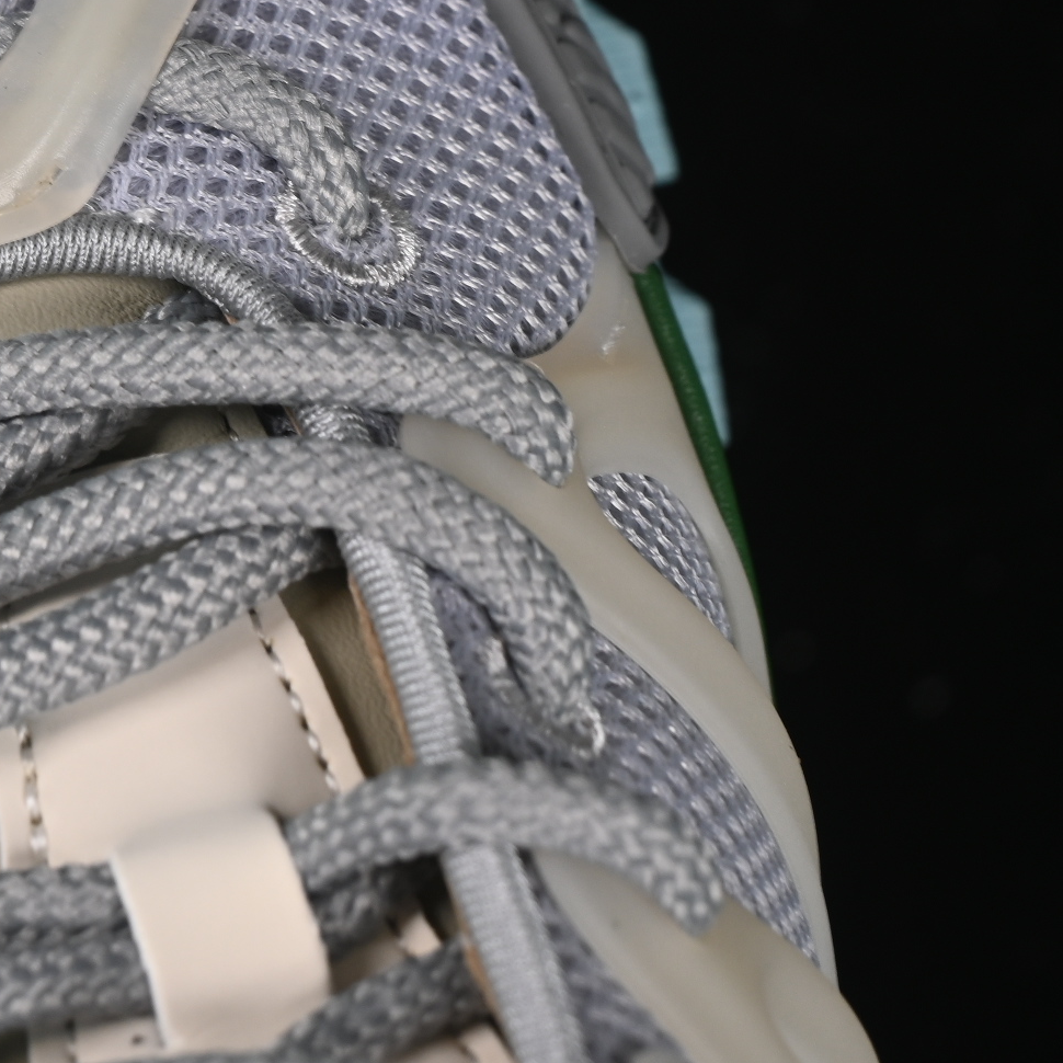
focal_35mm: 183
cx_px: 36
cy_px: 82
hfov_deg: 9.5
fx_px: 6358
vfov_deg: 9.5
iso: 160
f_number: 7.1
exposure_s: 1/60
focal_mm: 50
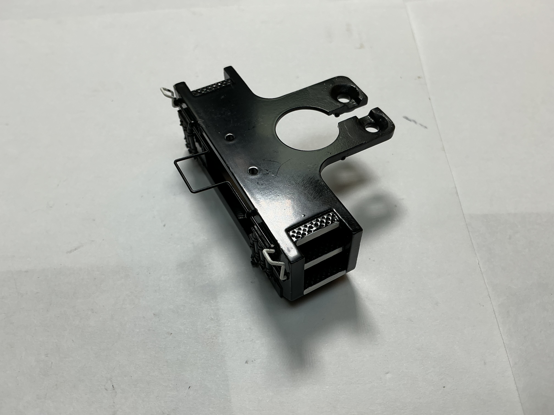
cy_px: 208
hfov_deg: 61.7
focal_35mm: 29
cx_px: 277
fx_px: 464
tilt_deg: -54.9
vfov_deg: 48.2
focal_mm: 3
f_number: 1.8
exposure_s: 1/197
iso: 20
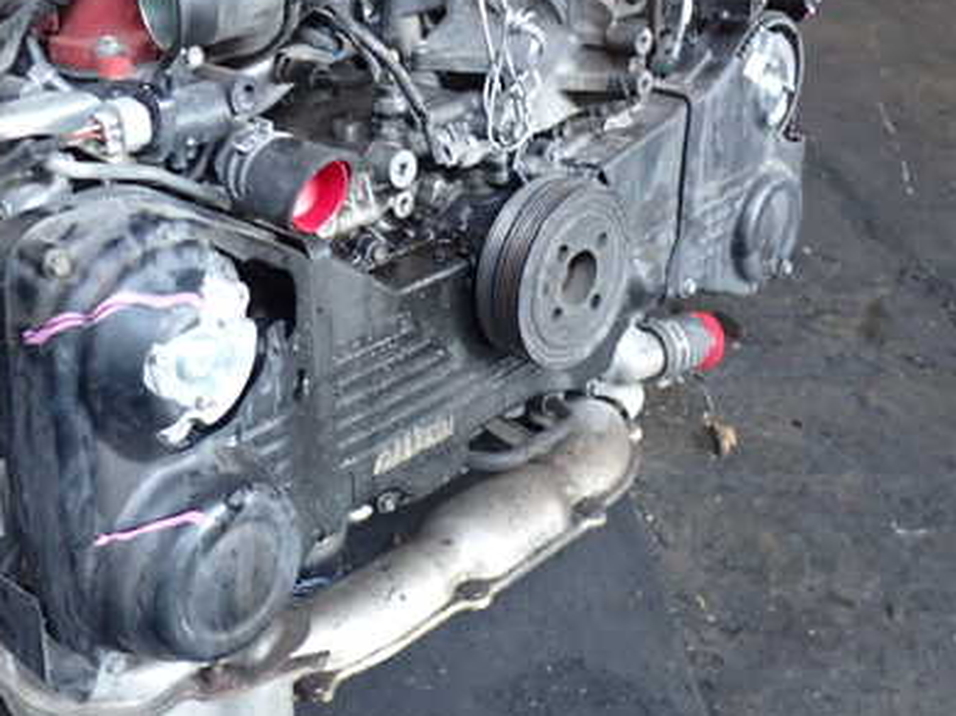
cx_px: 362
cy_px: 261
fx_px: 1270
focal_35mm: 46
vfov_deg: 31.3
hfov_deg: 41.0
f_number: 2.3
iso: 250
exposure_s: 1/30
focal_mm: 5.4
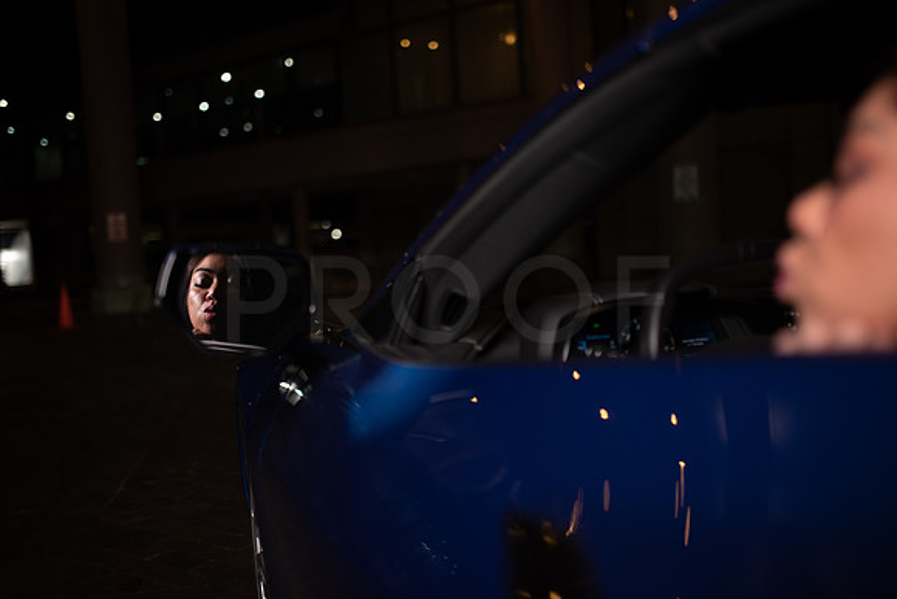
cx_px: 448
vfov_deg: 37.9
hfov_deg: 54.4
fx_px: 872
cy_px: 300
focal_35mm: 35
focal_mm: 35
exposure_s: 1/640
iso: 500
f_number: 1.4
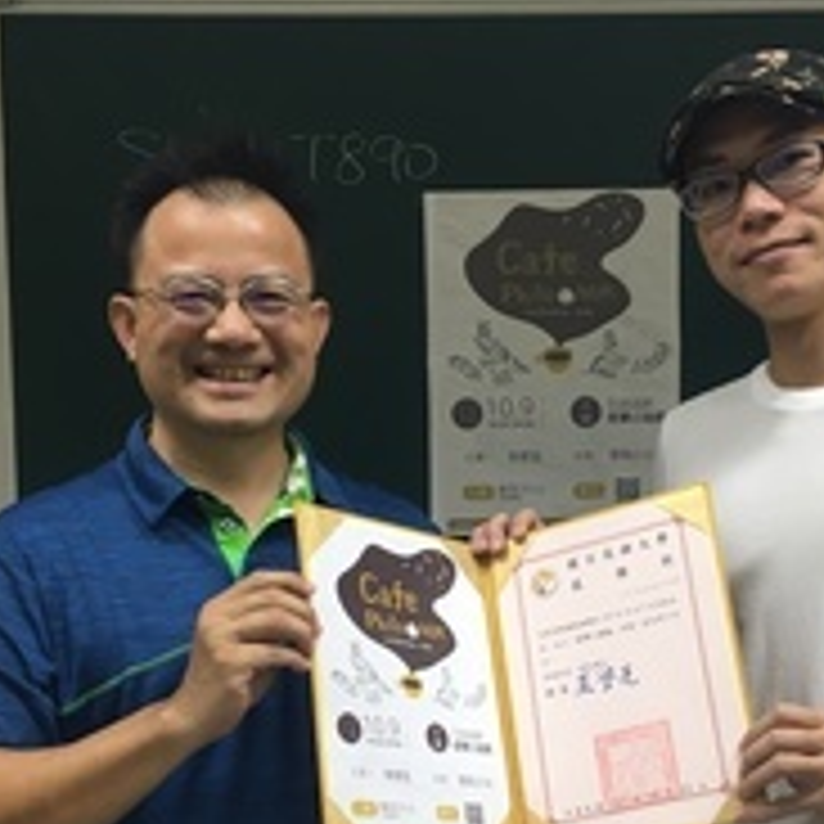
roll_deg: +0.9
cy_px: 608
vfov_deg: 30.1
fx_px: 1508
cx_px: 491
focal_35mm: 56
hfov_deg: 30.5
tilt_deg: -4.2
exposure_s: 1/30
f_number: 2.2
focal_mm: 4.15
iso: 64
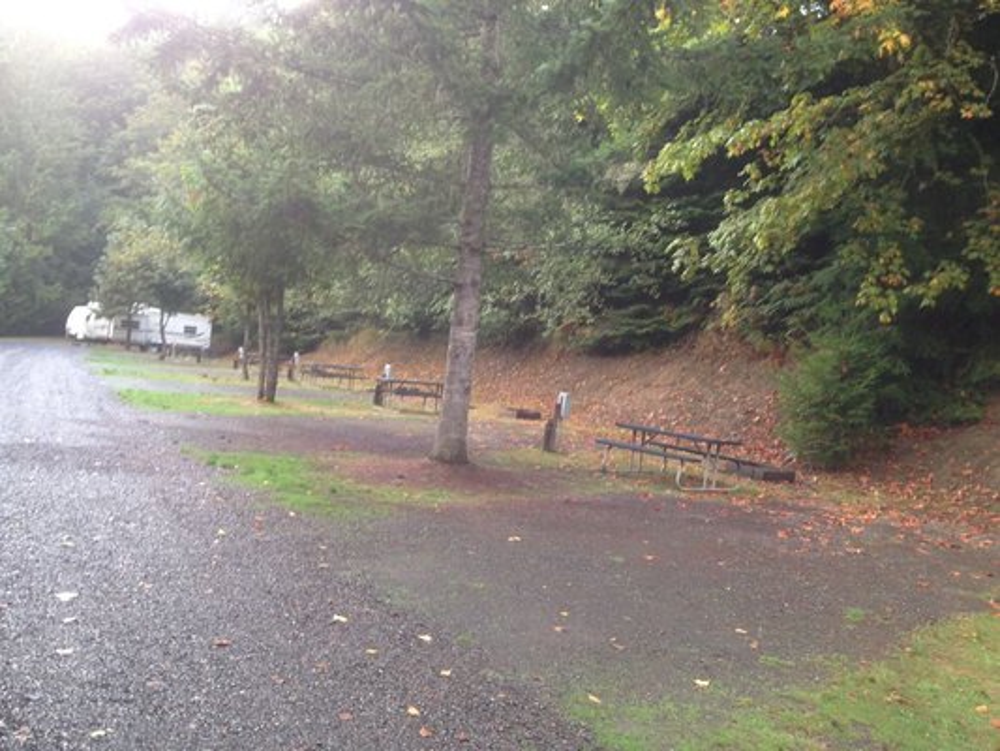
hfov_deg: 55.3
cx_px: 500
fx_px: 954
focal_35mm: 33
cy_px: 376
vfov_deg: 43.0
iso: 50
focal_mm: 4.12
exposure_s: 1/24
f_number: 2.4
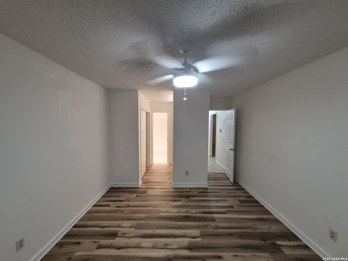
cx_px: 174
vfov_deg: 89.9
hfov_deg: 106.2
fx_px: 131
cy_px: 130
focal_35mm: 13
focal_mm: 1.74
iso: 320
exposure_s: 1/60
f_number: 2.2
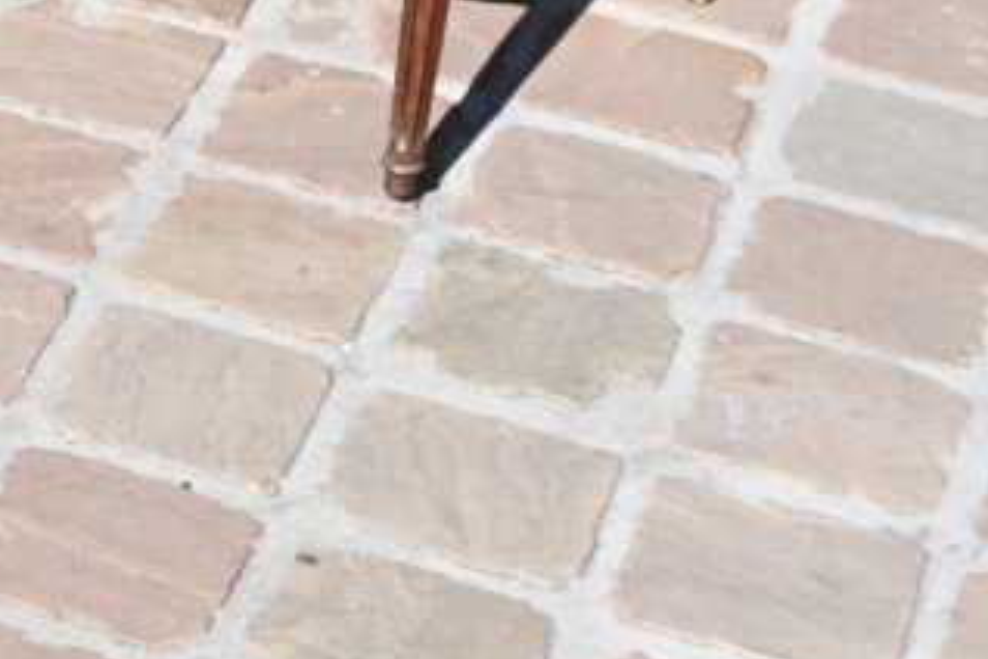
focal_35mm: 147
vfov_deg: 9.2
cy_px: -152
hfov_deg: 12.6
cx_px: -823
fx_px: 4034
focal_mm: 26
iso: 100
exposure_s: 1/250
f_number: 6.3
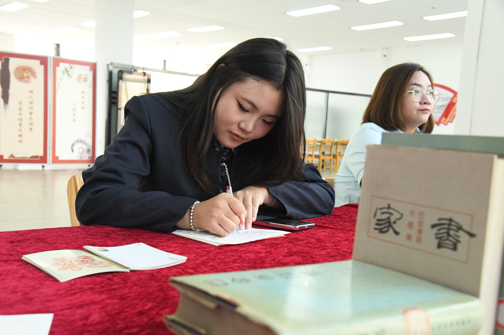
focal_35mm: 40
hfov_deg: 48.5
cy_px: 168
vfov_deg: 33.4
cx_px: 252
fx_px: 560
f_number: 8
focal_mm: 40
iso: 5000
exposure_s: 1/200
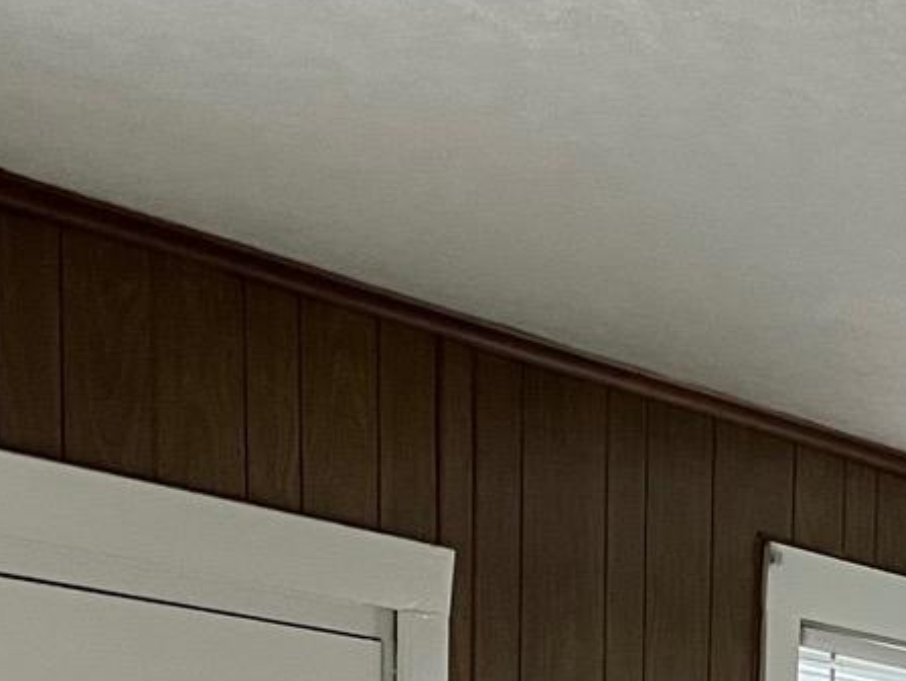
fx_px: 3117
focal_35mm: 119
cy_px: 1401
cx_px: 900
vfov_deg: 11.2
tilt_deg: -8.5
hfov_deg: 16.2
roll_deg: -2.2
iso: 250
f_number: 1.5
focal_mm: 5.7
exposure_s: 1/60
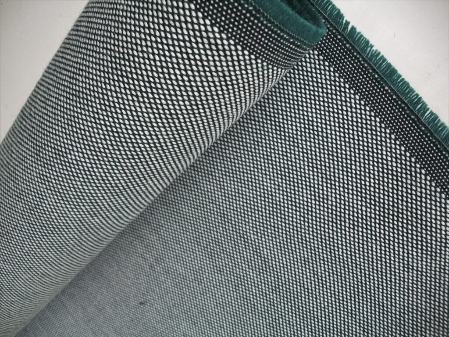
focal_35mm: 32
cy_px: 168
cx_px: 224
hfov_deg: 56.8
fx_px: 415
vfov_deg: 44.2
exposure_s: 1/30
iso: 154
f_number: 2.9
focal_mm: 5.7
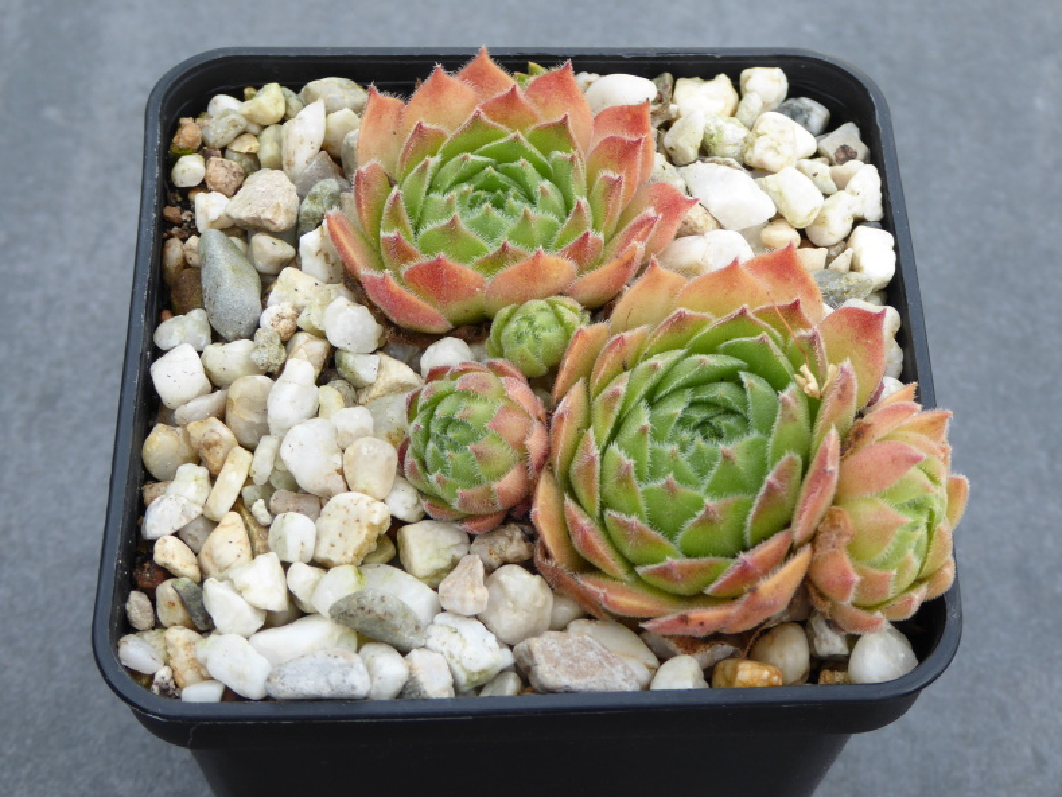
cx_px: 533
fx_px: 2332
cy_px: 403
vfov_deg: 19.4
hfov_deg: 25.7
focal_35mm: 76
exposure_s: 1/60
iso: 80
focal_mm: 12.5
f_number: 4.5
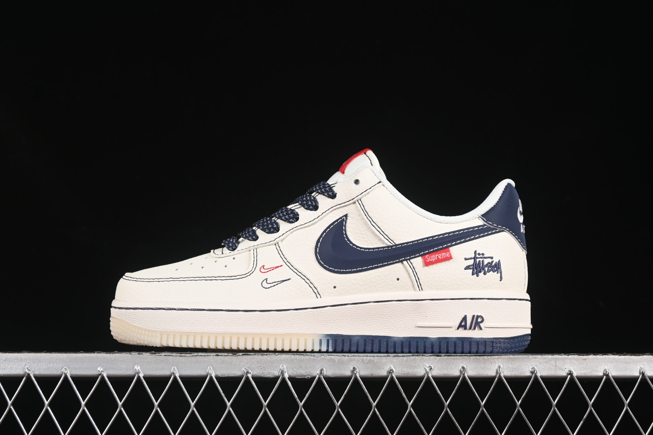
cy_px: 218
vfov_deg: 18.2
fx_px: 1360
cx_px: 326
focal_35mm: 75
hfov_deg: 27.0
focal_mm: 50
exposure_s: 1/80
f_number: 7.1
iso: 160
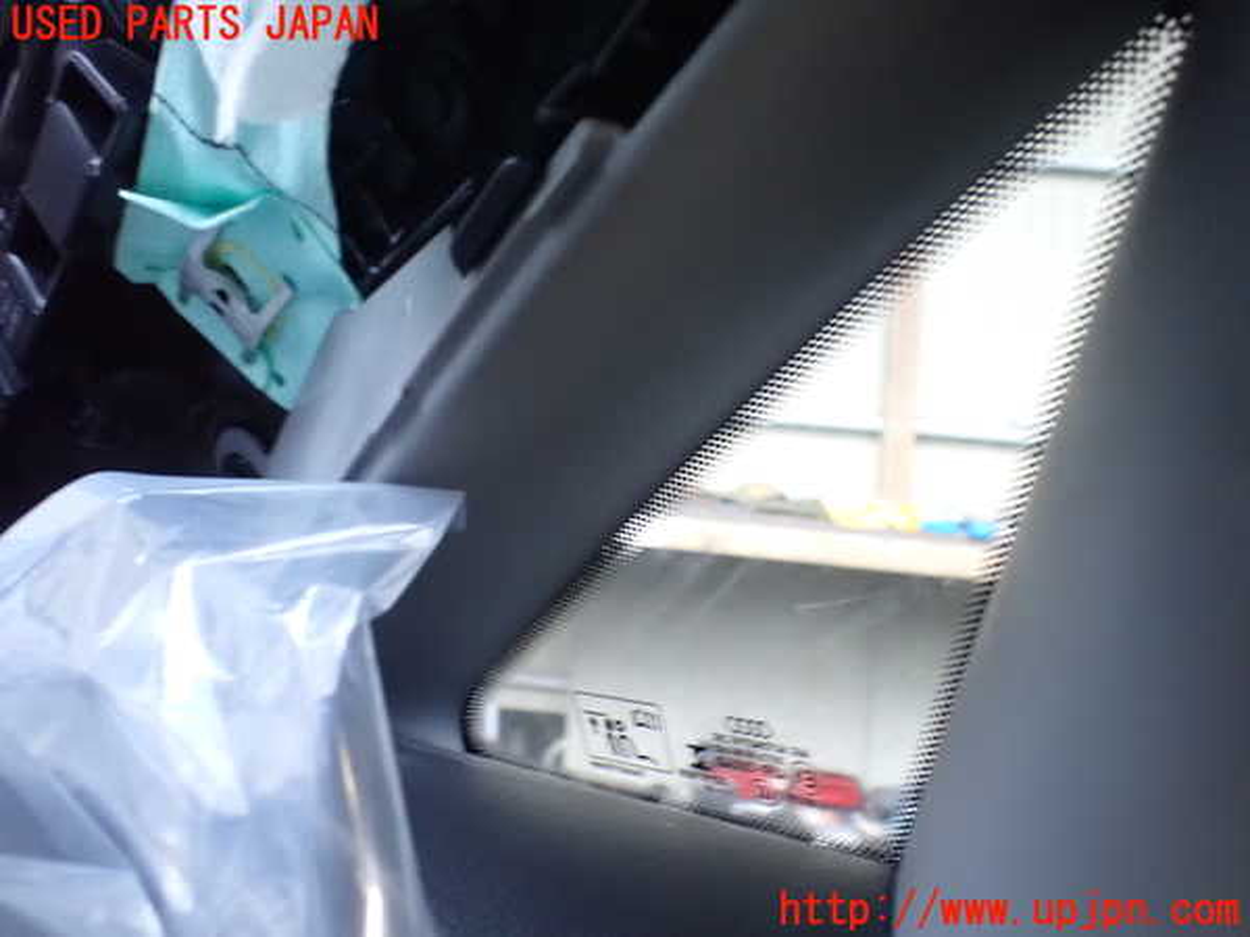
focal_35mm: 30
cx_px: 625
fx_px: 1083
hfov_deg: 60.0
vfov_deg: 46.8
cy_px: 468
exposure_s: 1/25
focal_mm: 5.4
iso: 1600
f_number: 2.3
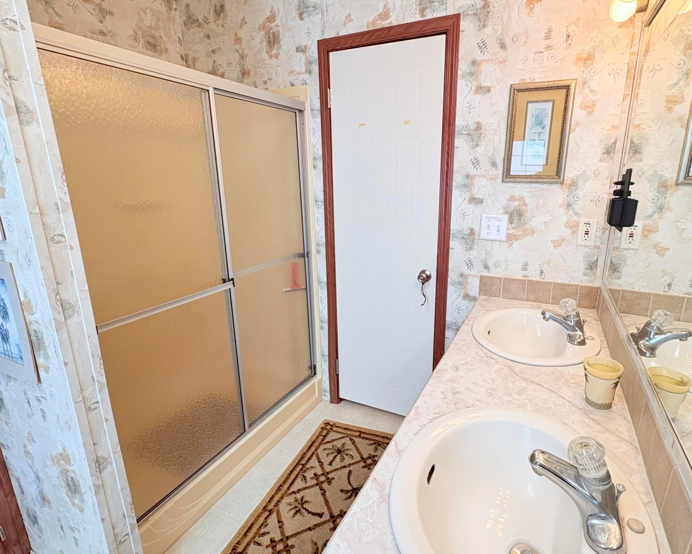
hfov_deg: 86.0
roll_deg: +0.4
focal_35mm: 18
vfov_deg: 73.8
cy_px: 269
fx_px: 369
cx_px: 389
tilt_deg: -13.2
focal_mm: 2.22
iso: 80
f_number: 2.2
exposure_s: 1/120
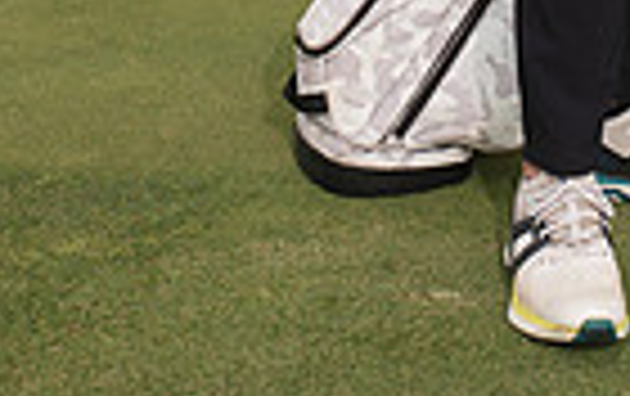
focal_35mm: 131
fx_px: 2253
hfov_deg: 15.6
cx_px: 621
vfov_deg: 9.1
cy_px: -544
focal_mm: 40
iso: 160
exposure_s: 1/320
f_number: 6.3
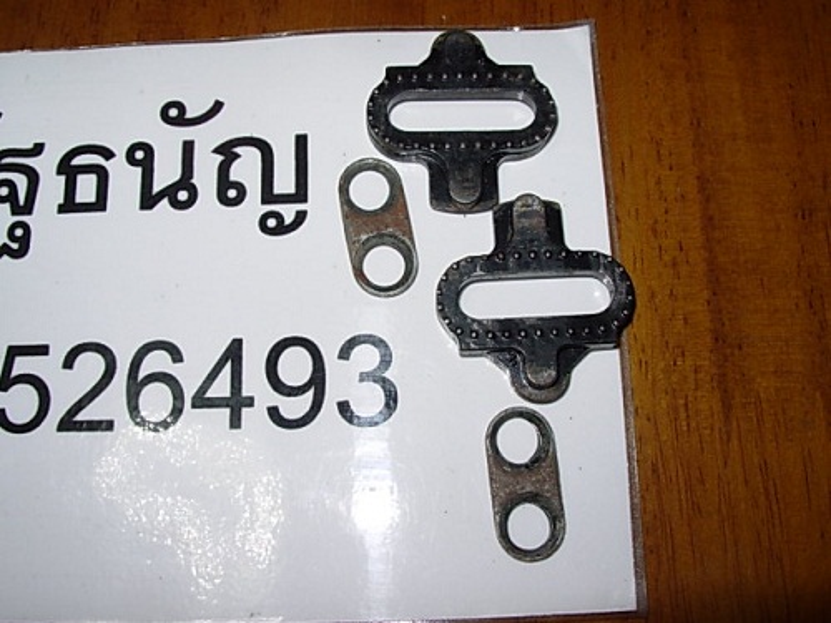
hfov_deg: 49.0
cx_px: 416
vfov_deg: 37.7
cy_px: 312
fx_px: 912
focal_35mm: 38
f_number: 4.9
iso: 50
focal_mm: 6.3
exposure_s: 1/32
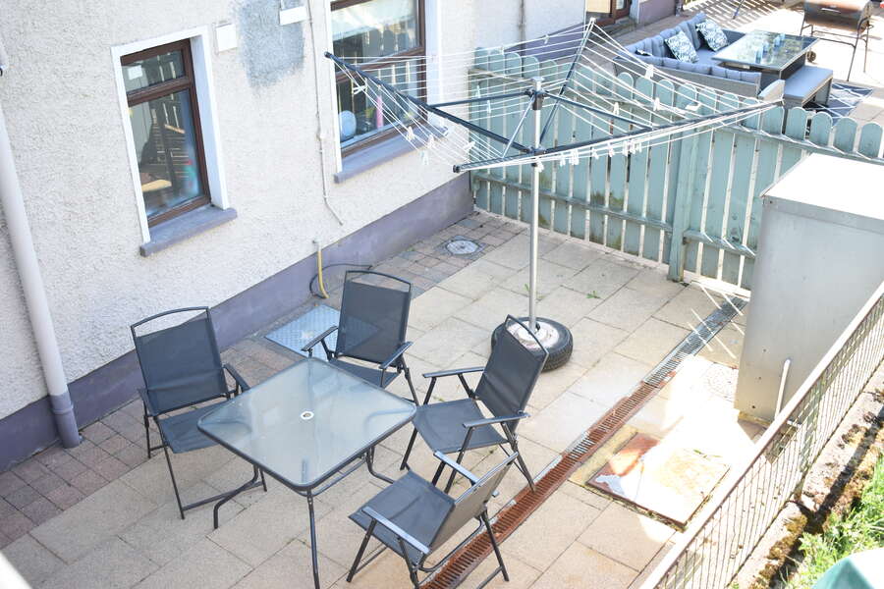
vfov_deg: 34.2
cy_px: 294
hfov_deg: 49.6
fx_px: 958
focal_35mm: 39
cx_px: 442
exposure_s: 1/60
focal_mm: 26
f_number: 4
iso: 100
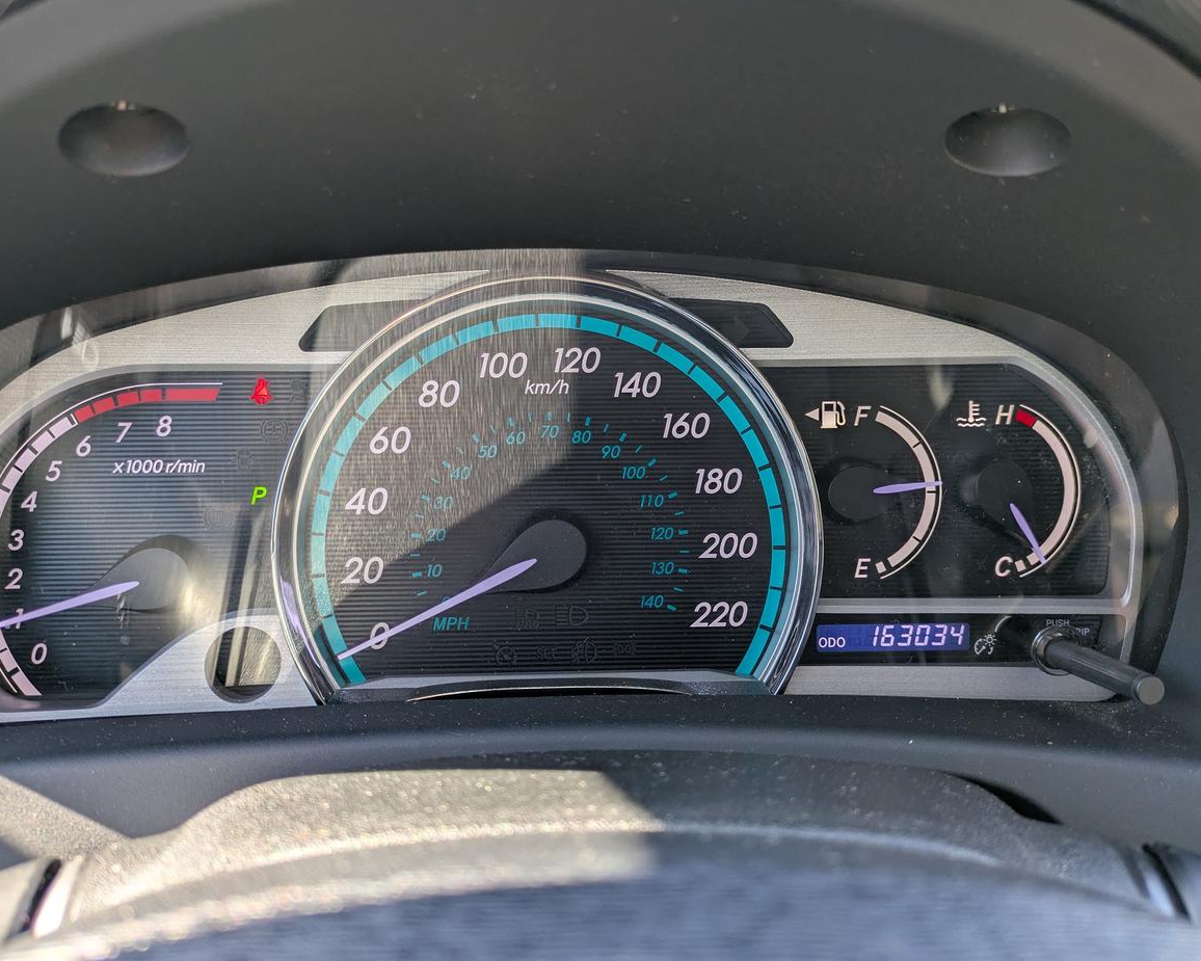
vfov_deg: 53.2
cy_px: 479
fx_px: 960
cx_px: 569
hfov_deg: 64.0
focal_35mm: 27
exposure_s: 1/100
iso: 71
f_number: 1.89
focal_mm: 5.43
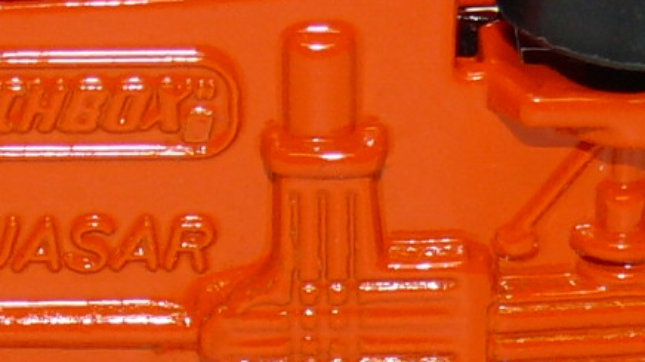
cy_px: 285
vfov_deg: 2.9
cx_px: -59
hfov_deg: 5.2
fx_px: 7045
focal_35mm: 412
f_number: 4
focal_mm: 13.5
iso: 100
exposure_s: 1/30
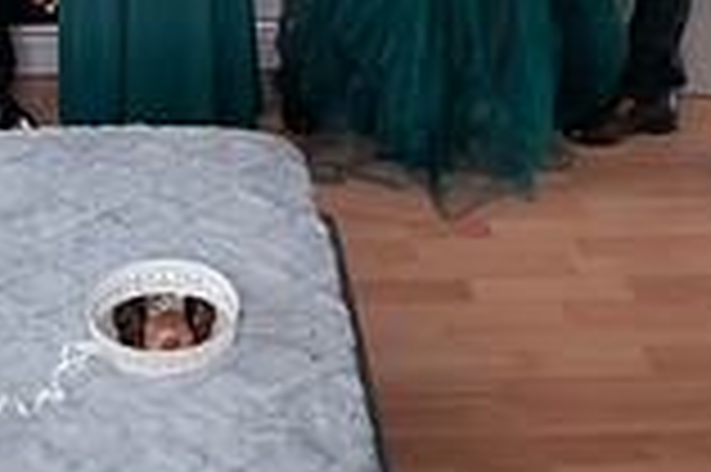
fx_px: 1263
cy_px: -326
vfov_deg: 17.8
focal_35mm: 64
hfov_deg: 30.8
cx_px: 160
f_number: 2.8
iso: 1250
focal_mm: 15
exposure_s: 1/250
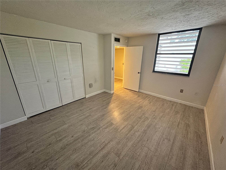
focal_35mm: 14
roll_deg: -0.4
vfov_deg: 85.7
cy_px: 85
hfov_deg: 102.1
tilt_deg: -16.9
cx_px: 113
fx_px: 91
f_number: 2.2
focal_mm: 2.22
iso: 1250
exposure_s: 1/60
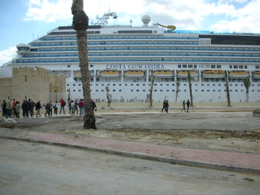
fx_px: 263
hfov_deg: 52.6
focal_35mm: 35
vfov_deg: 40.7
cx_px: 130
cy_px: 98
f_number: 8.5
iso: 50
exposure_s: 1/164
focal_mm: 5.8
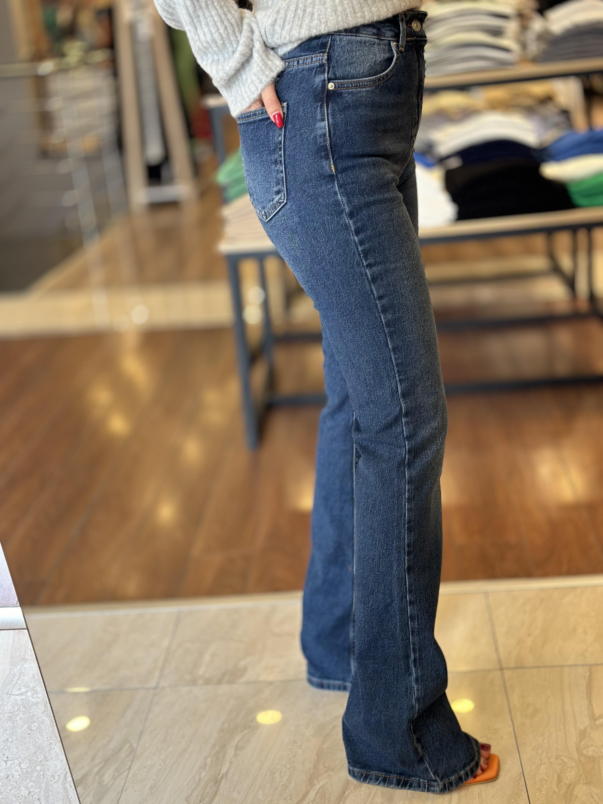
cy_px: 402
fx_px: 1115
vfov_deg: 39.7
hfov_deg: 30.3
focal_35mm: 48
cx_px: 302
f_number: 1.78
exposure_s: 1/84
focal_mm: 6.86
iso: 125
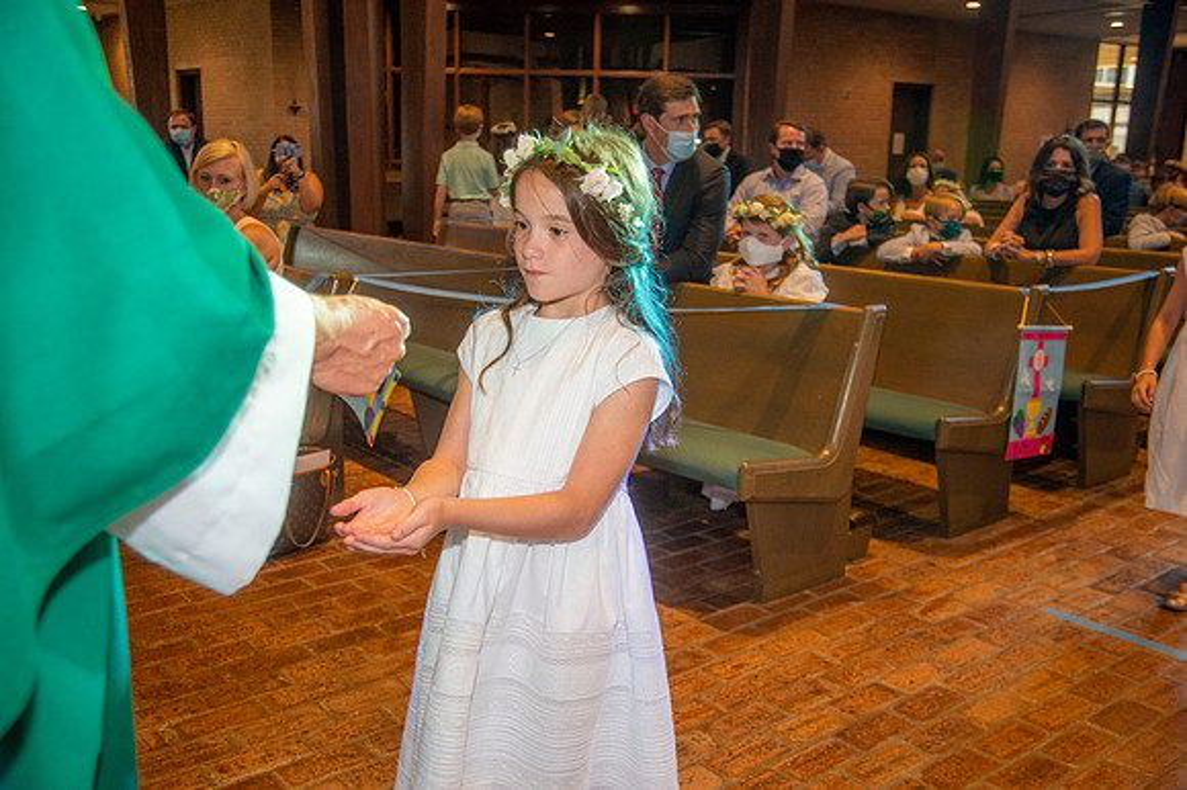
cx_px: 594
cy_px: 395
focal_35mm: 35
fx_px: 1153
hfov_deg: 54.5
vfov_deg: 37.8
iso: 1600
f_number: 5
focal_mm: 35
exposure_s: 1/200
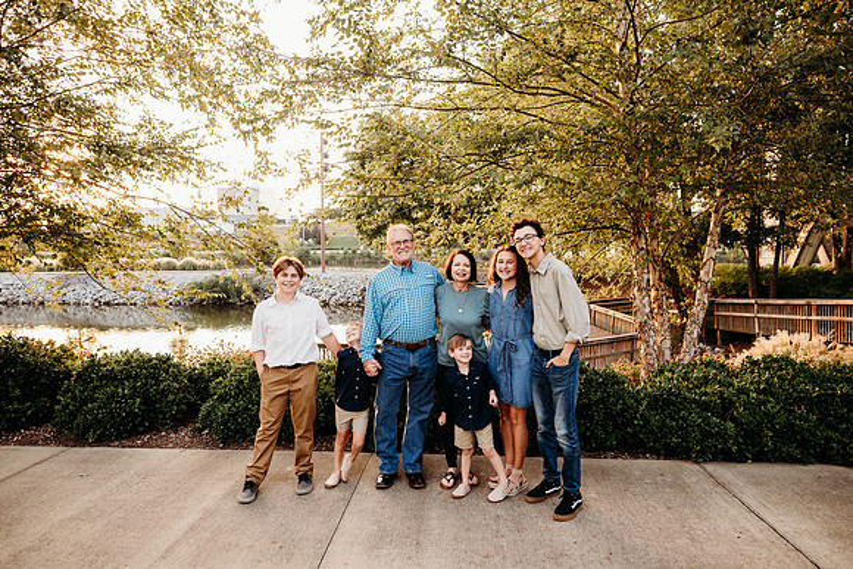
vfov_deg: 53.2
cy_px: 284
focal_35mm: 24
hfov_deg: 73.7
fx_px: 569
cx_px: 426
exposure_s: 1/200
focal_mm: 24
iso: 320
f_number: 3.2
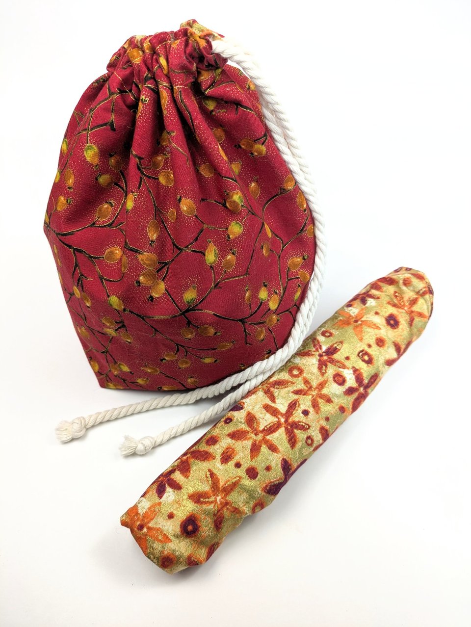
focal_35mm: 25
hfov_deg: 54.9
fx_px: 453
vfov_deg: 69.4
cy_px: 314
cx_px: 236
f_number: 1.89
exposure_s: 1/120
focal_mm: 5.43
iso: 36
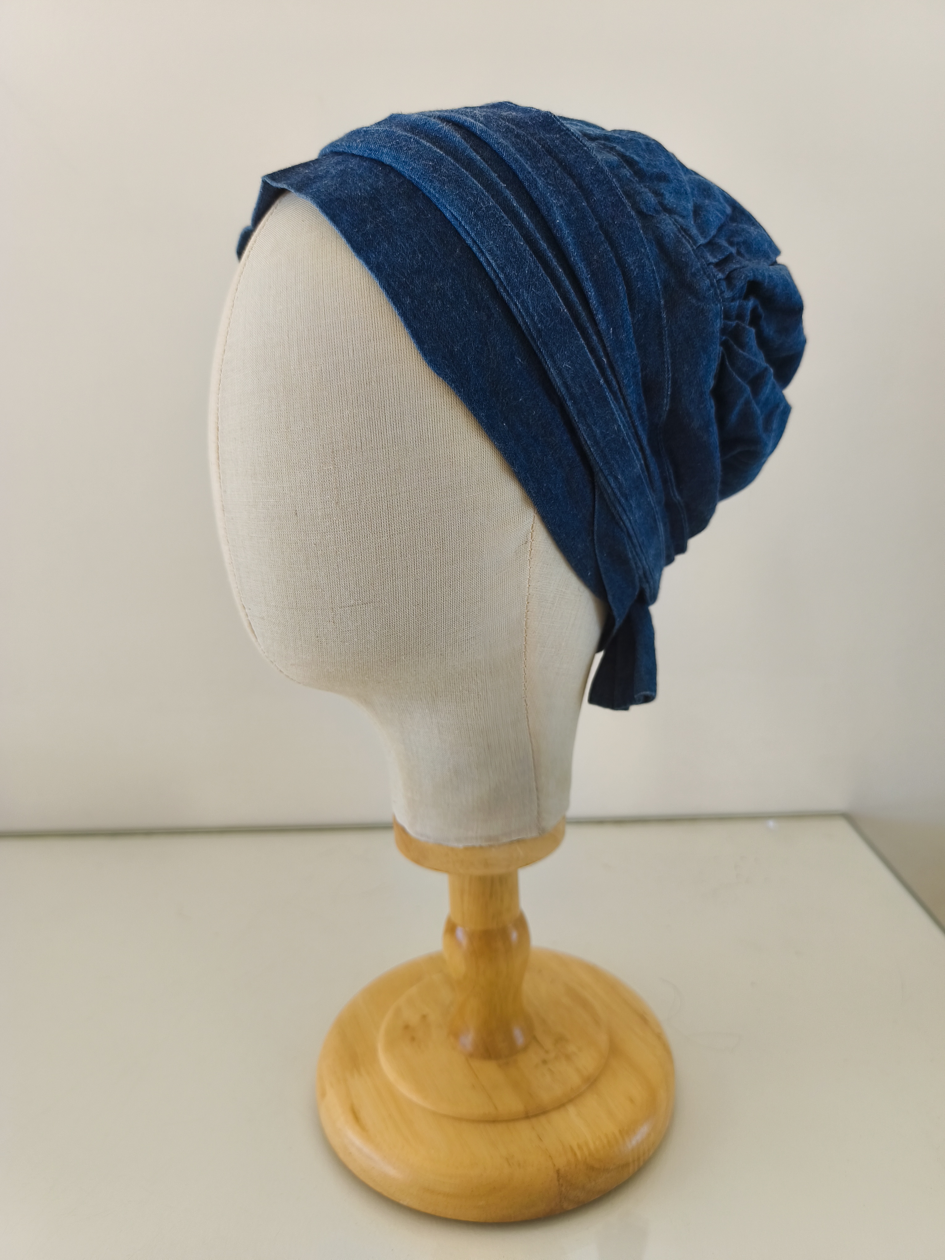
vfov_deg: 73.9
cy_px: 630
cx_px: 472
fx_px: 837
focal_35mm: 23
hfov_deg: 58.9
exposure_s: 1/100
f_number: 1.65
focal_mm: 6.14
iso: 125
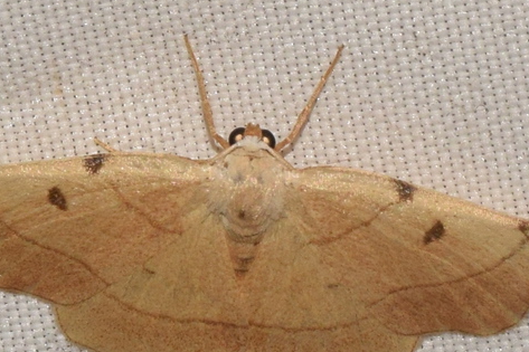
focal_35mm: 426
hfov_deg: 4.8
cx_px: 221
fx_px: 6257
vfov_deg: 3.2
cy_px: 229
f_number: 14
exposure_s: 1/200
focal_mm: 140
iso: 400
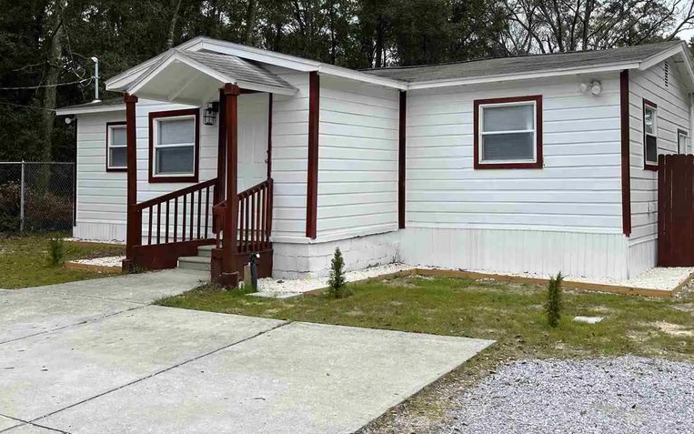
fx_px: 700
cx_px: 406
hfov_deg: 52.5
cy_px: 155
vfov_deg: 34.2
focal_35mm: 37
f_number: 1.6
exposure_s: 1/1647
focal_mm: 5.1
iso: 50
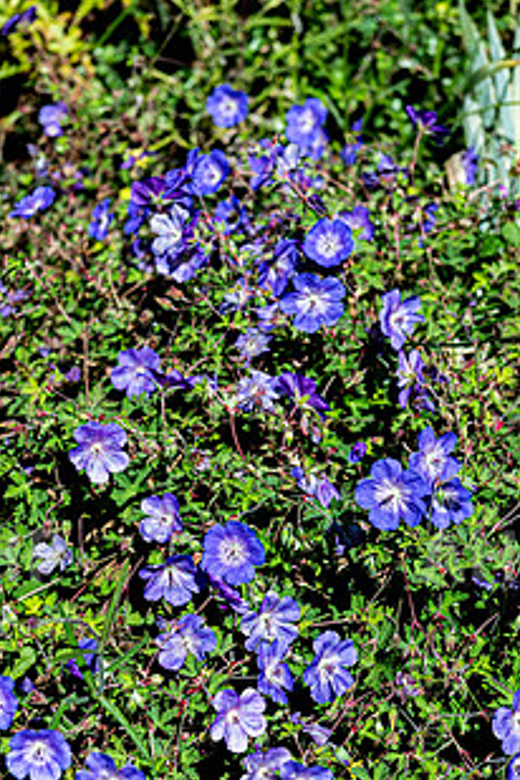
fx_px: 2210
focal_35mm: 102
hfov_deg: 13.4
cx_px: 242
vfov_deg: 20.0
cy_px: 396
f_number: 5.6
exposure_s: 1/500
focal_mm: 70
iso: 64
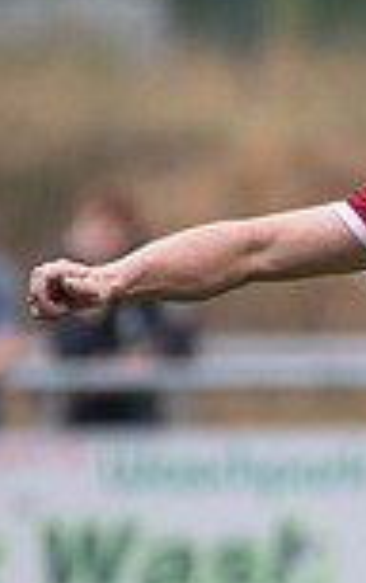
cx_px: 754
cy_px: 588
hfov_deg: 0.6
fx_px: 34360
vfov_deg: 1.0
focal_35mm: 2159
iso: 2000
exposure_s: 1/1600
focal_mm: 460
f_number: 5.6
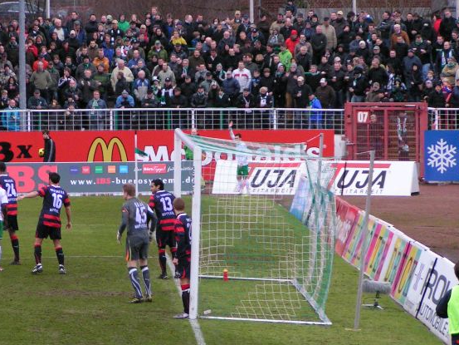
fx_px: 2878
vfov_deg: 6.8
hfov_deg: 9.1
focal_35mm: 217
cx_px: 142
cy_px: 142
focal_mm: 22.9
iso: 200
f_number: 3.5
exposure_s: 1/80
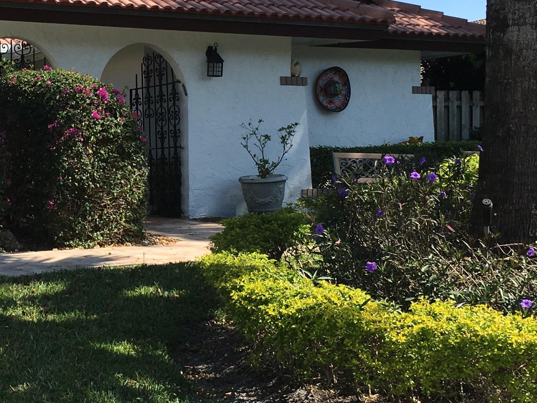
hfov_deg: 27.5
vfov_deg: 21.3
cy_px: 147
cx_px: 98
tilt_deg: +0.4
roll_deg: +0.8
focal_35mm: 69
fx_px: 1071
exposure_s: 1/1166
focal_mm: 4.15
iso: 25
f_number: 2.2
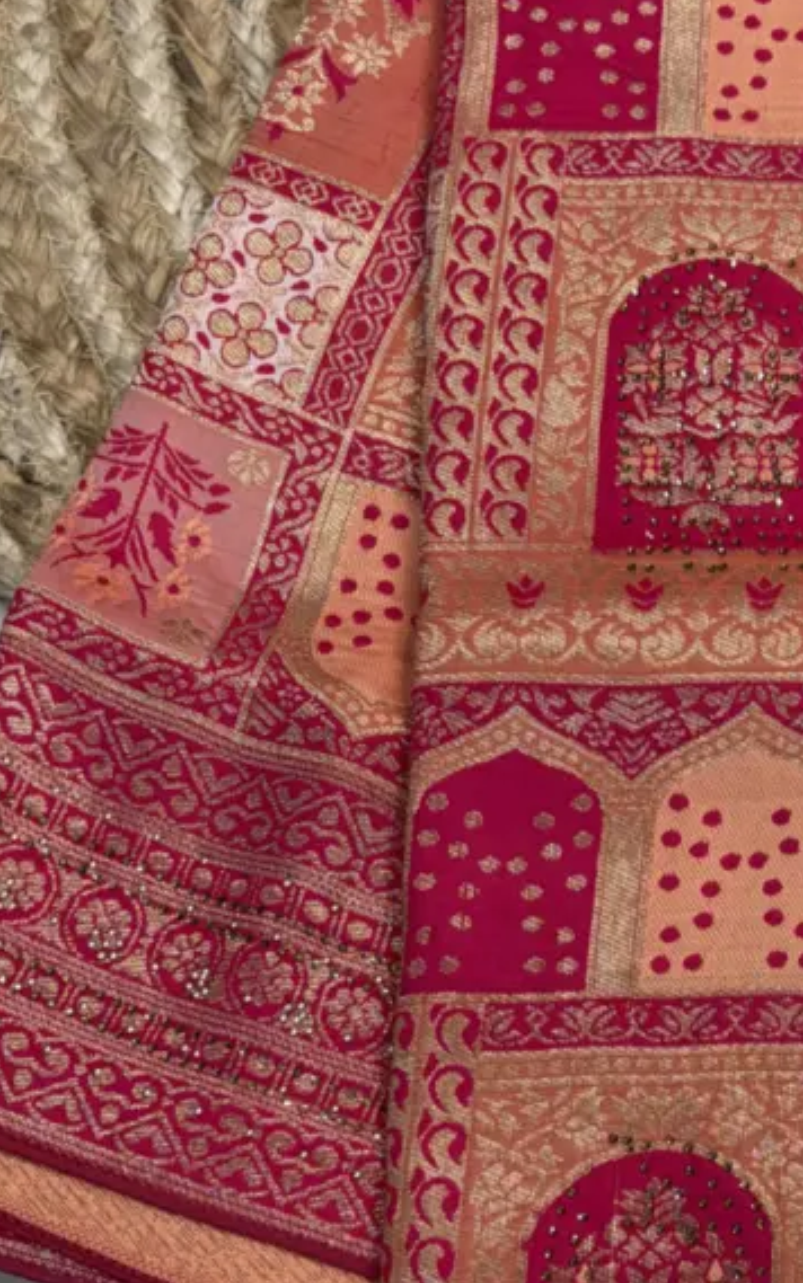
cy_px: 997
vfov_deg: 32.2
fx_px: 2169
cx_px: 952
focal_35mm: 62
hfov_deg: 19.8
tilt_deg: -70.6
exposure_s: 1/50
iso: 80
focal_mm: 5.96
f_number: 1.6
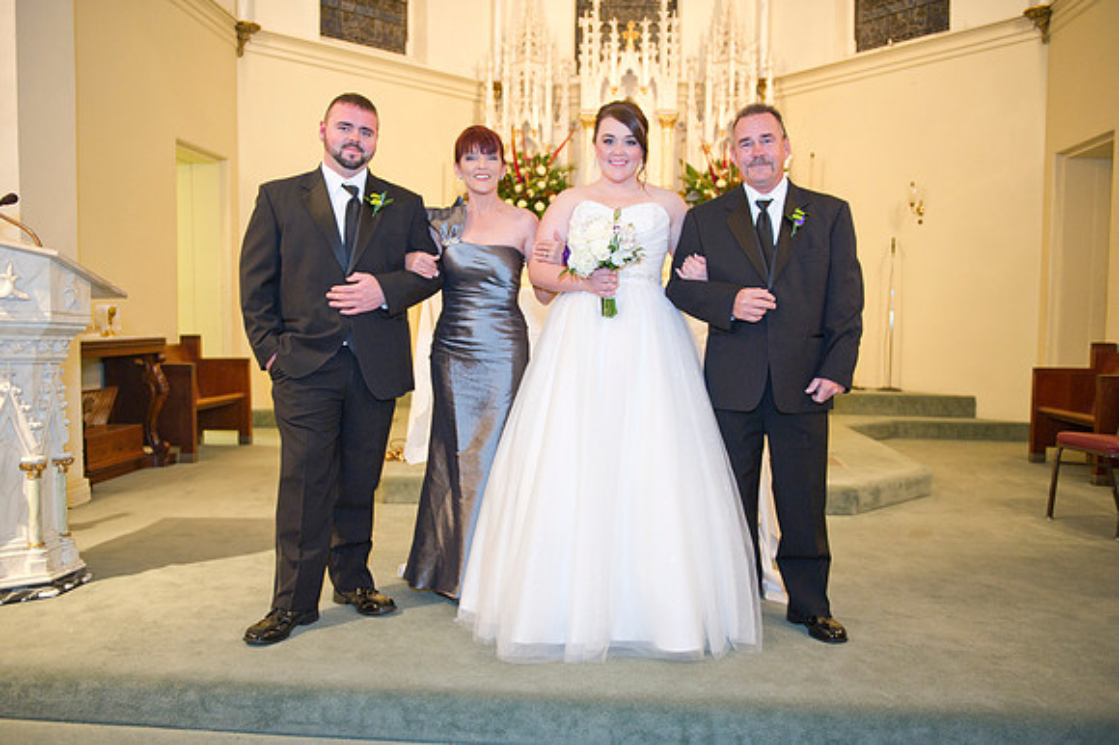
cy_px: 372
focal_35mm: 29
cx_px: 560
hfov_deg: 63.7
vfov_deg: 44.9
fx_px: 901
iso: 1250
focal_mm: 29
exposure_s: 1/80
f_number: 2.8
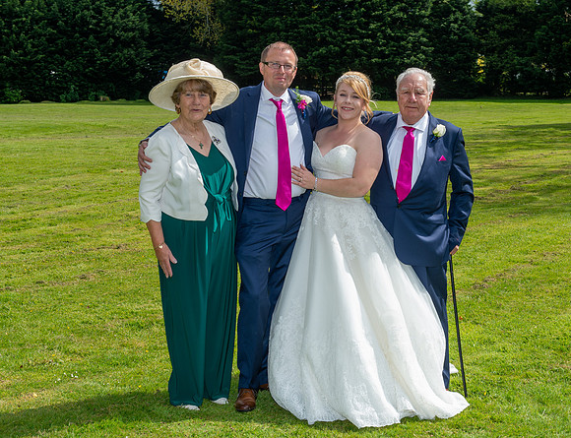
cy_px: 207
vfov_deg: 23.3
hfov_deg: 30.0
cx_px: 348
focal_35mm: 64
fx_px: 1062
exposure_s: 1/200
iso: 125
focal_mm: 55
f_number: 8
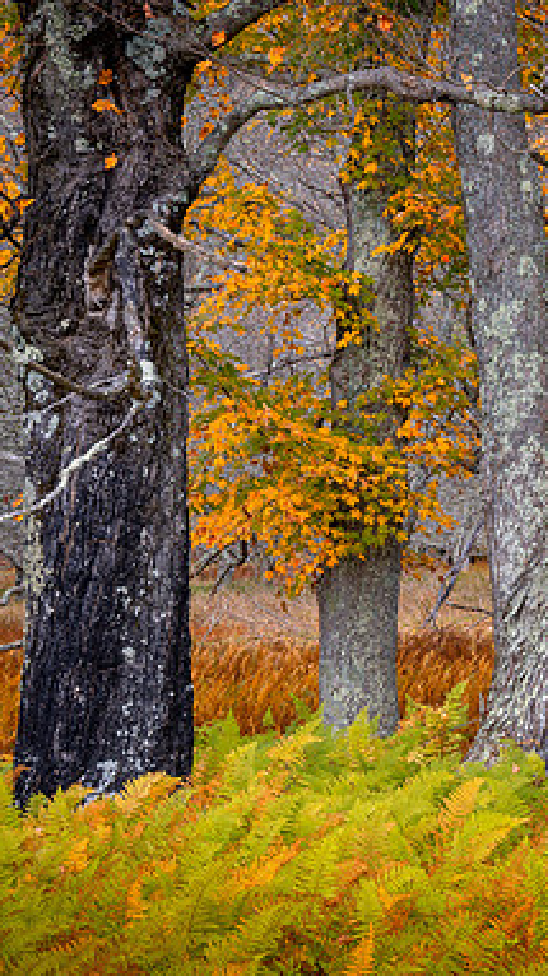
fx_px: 2587
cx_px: 647
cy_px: 488
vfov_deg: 21.4
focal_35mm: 100
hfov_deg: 11.8
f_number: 11
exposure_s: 1/50
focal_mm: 42
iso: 100
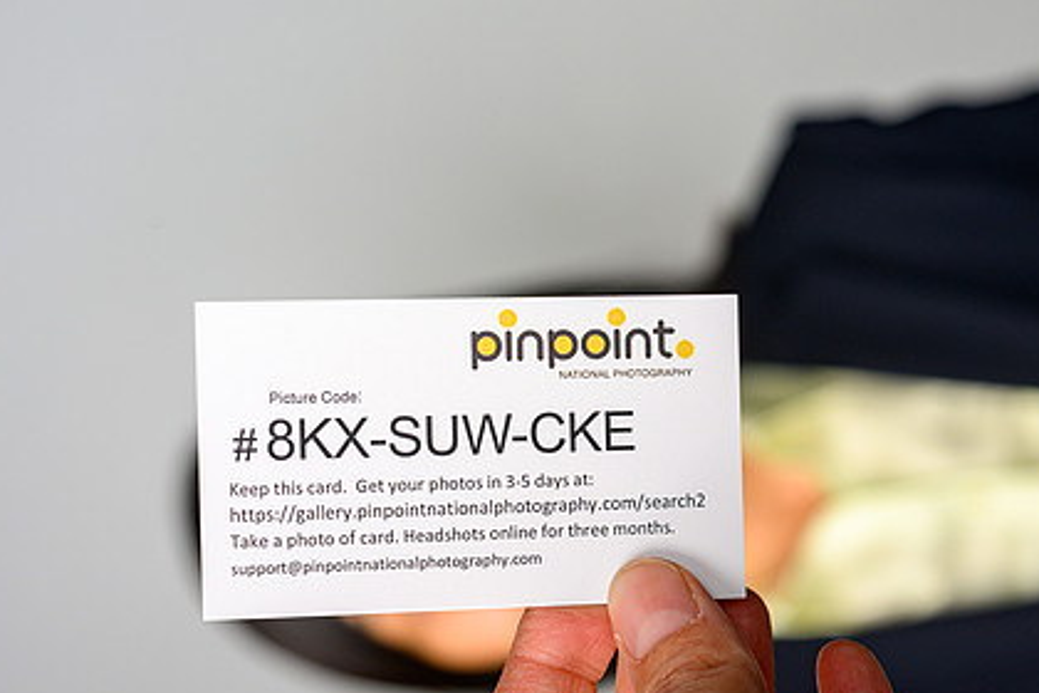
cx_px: 646
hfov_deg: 29.1
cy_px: 437
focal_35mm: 69
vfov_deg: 19.7
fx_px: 1991
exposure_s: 1/200
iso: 200
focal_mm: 50
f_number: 5.6
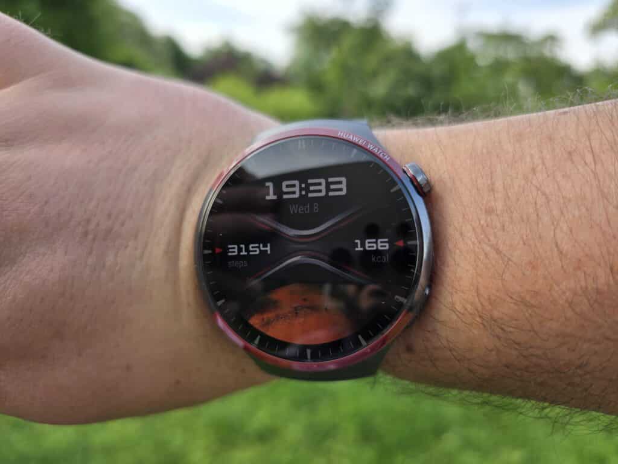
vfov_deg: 58.9
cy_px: 232
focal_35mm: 23
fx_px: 411
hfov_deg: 73.9
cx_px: 309
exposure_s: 1/180
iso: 25
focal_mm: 6.3
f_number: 1.7
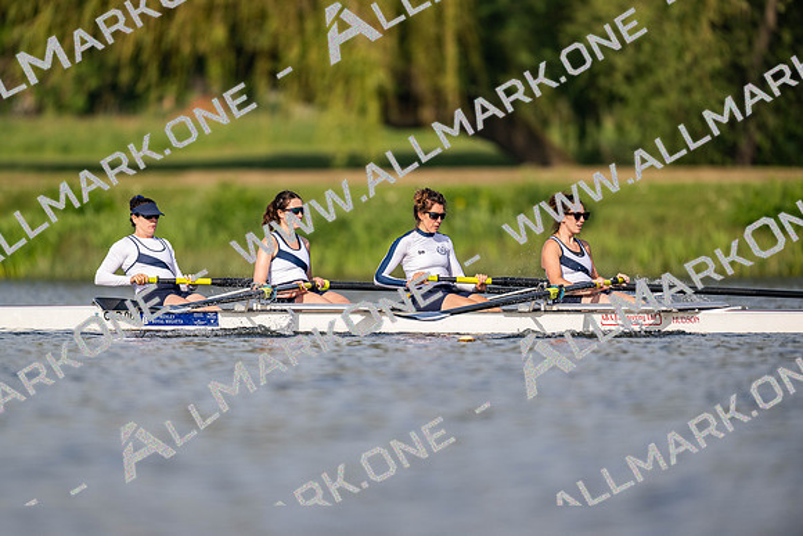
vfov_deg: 2.3
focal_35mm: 600
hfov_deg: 3.4
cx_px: 402
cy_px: 268
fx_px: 13386
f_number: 4
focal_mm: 600
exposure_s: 1/2500
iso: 250
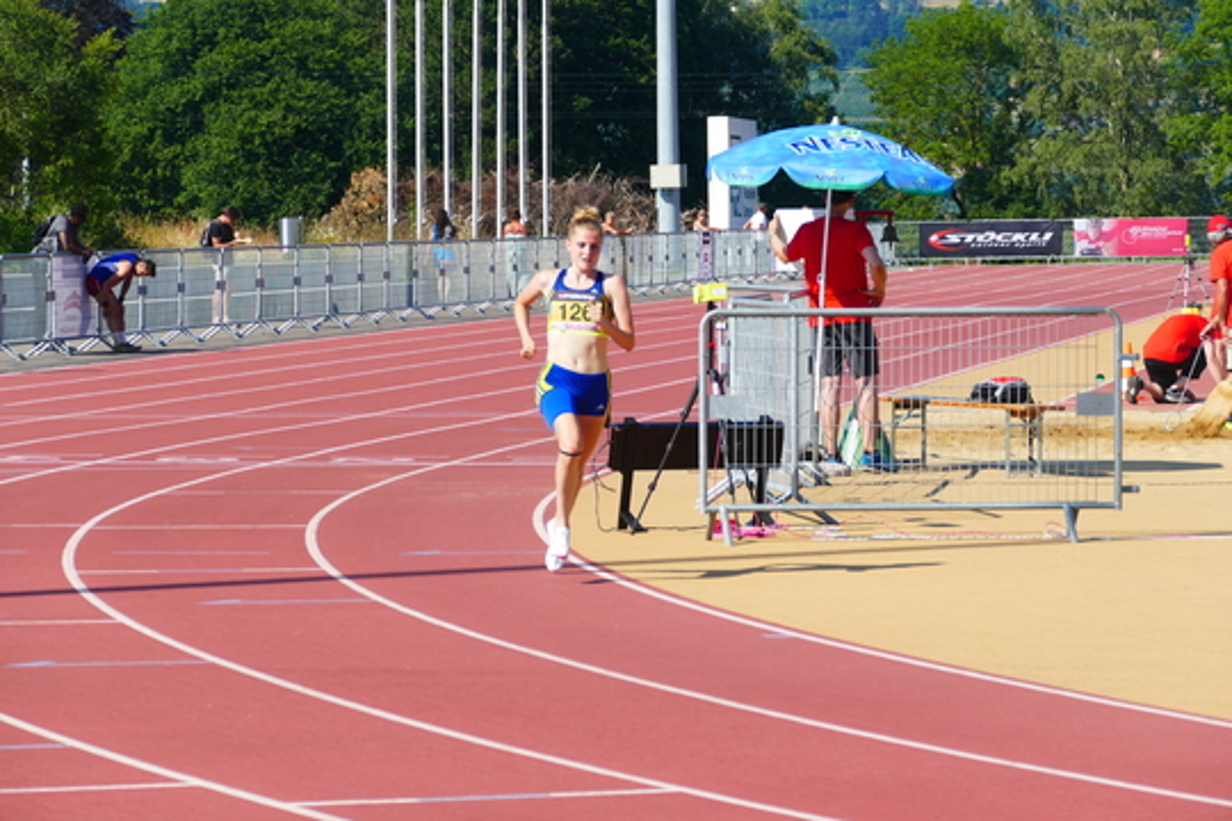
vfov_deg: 7.8
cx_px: 616
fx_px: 5988
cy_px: 410
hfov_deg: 11.7
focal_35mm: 175
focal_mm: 63.88
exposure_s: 1/800
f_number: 4
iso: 125
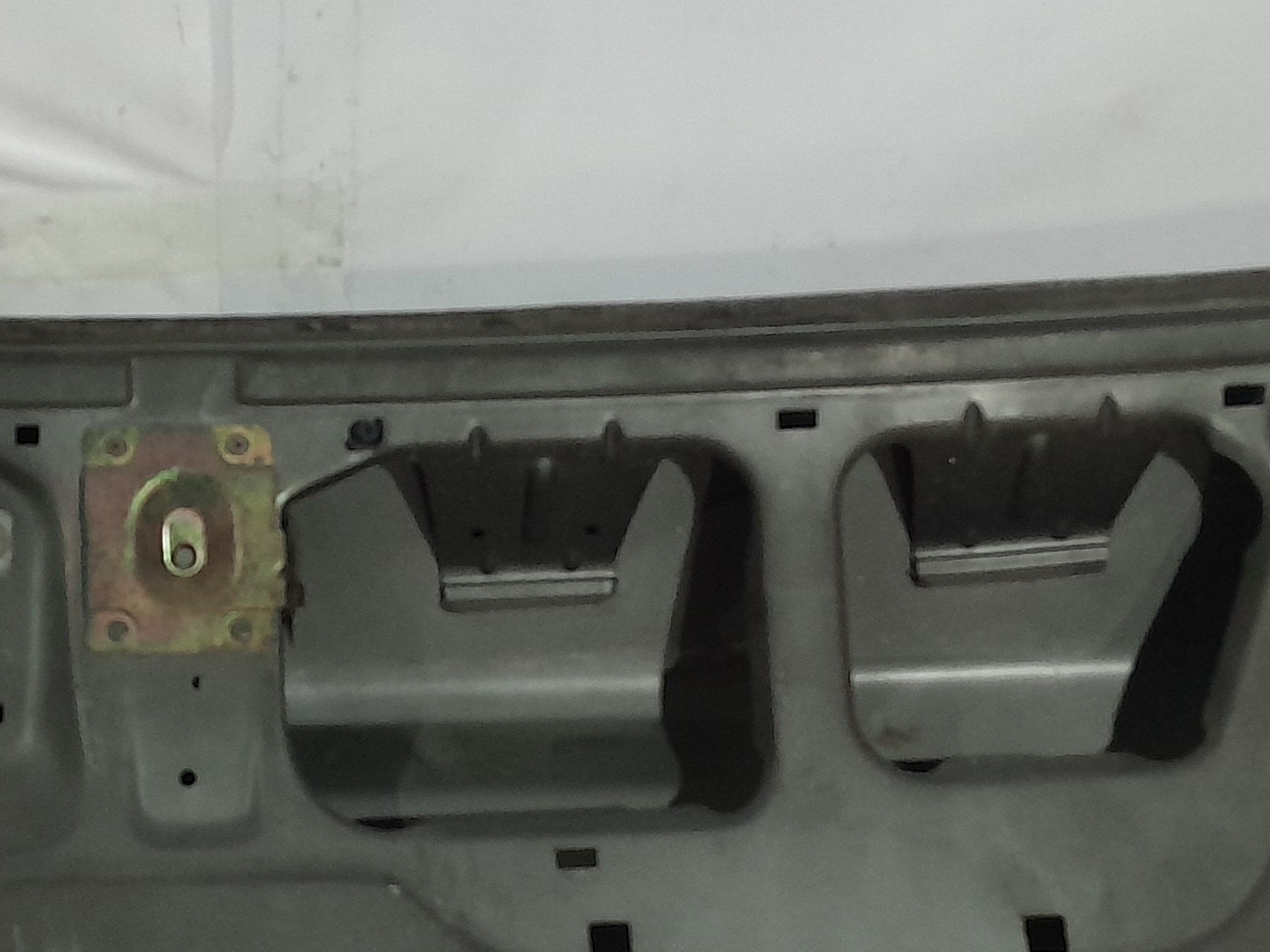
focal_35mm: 65
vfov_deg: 22.5
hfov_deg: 28.8
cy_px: 611
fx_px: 2385
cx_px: 171
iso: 500
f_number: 1.8
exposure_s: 1/24
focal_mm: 3.98
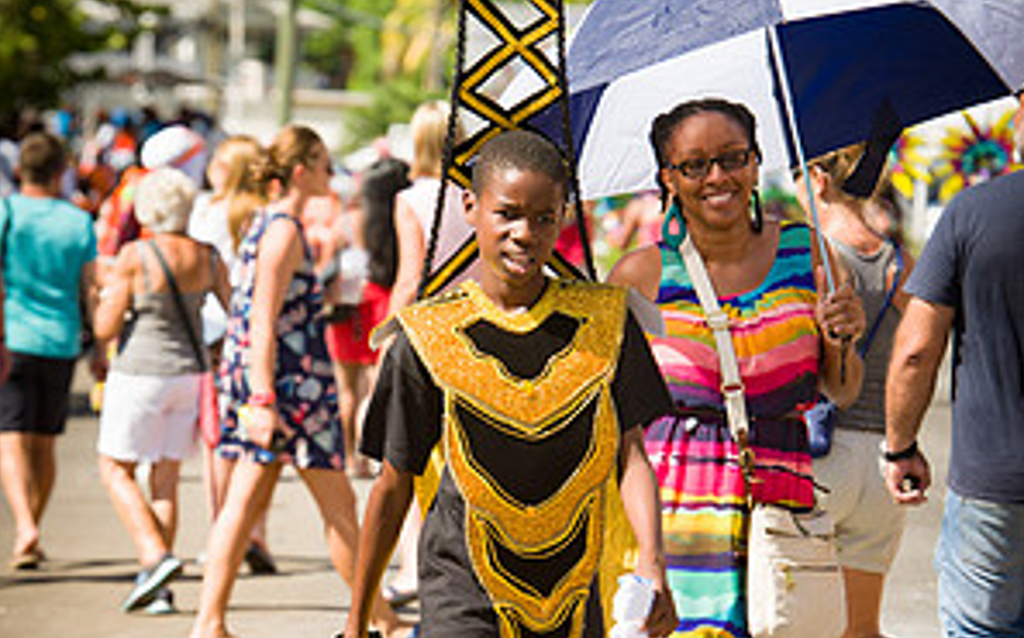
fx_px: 6245
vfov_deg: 5.8
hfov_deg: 9.4
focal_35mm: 224
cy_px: 562
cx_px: 512
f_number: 6.3
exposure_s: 1/250
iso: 100
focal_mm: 145
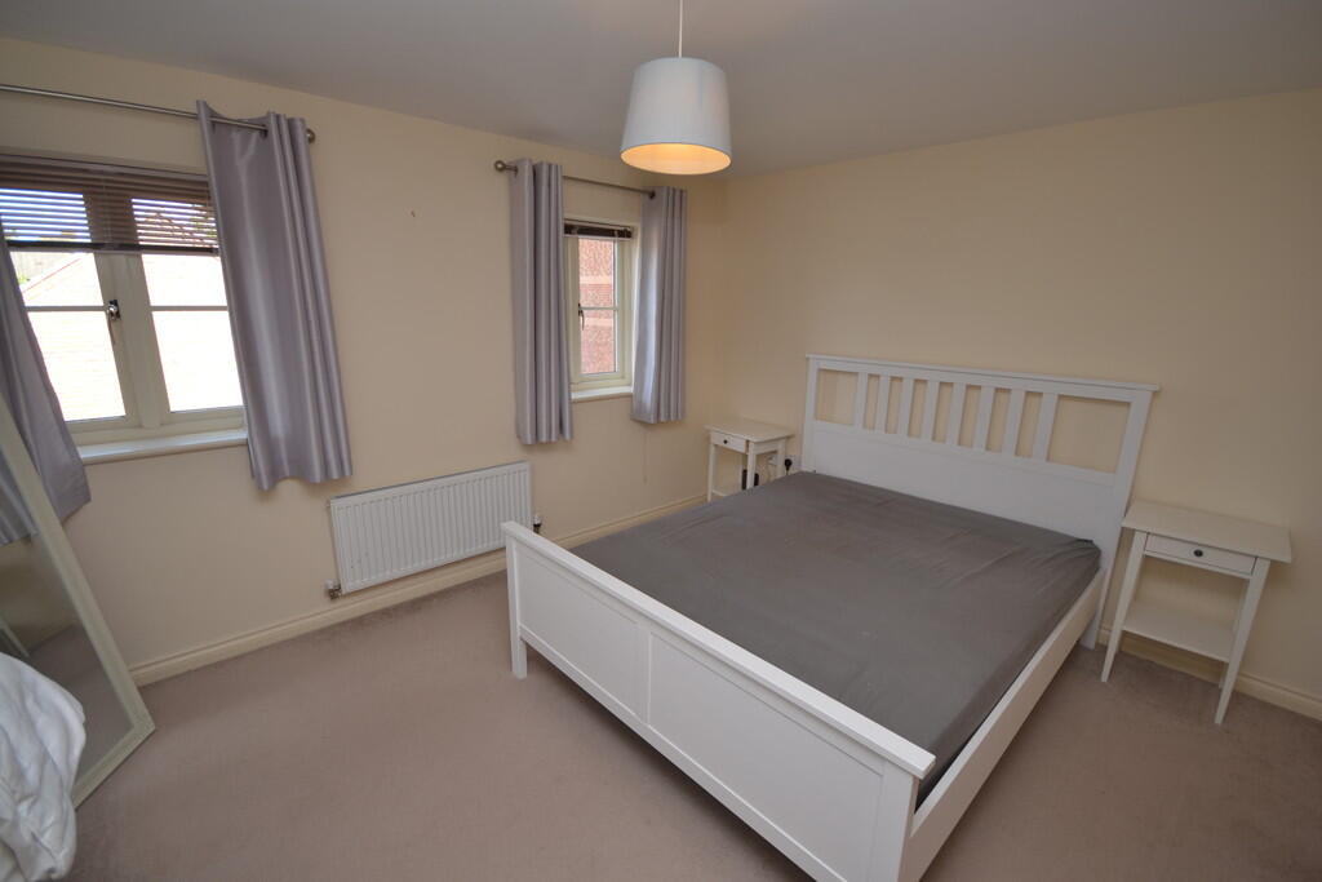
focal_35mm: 15
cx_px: 661
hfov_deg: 100.4
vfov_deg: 77.3
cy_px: 441
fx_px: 551
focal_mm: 10
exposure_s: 1/60
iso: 100
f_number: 4
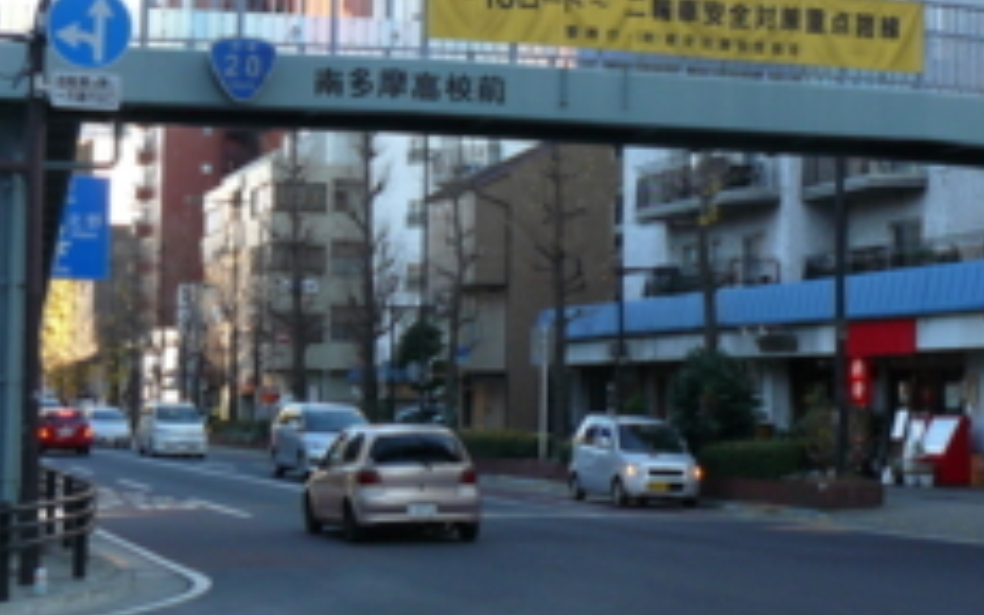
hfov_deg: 26.0
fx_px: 2119
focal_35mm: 79
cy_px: 204
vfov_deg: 16.5
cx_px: 670
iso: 100
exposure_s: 1/100
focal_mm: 6
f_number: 4
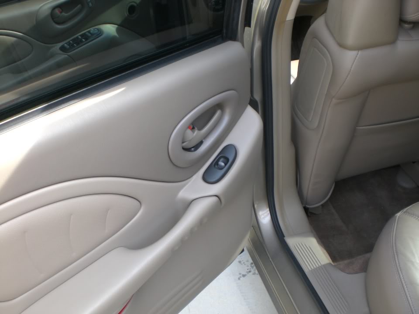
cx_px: 210
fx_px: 460
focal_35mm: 38
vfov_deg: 37.7
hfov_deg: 49.0
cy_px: 157
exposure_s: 1/160
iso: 100
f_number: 3.1
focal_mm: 6.3
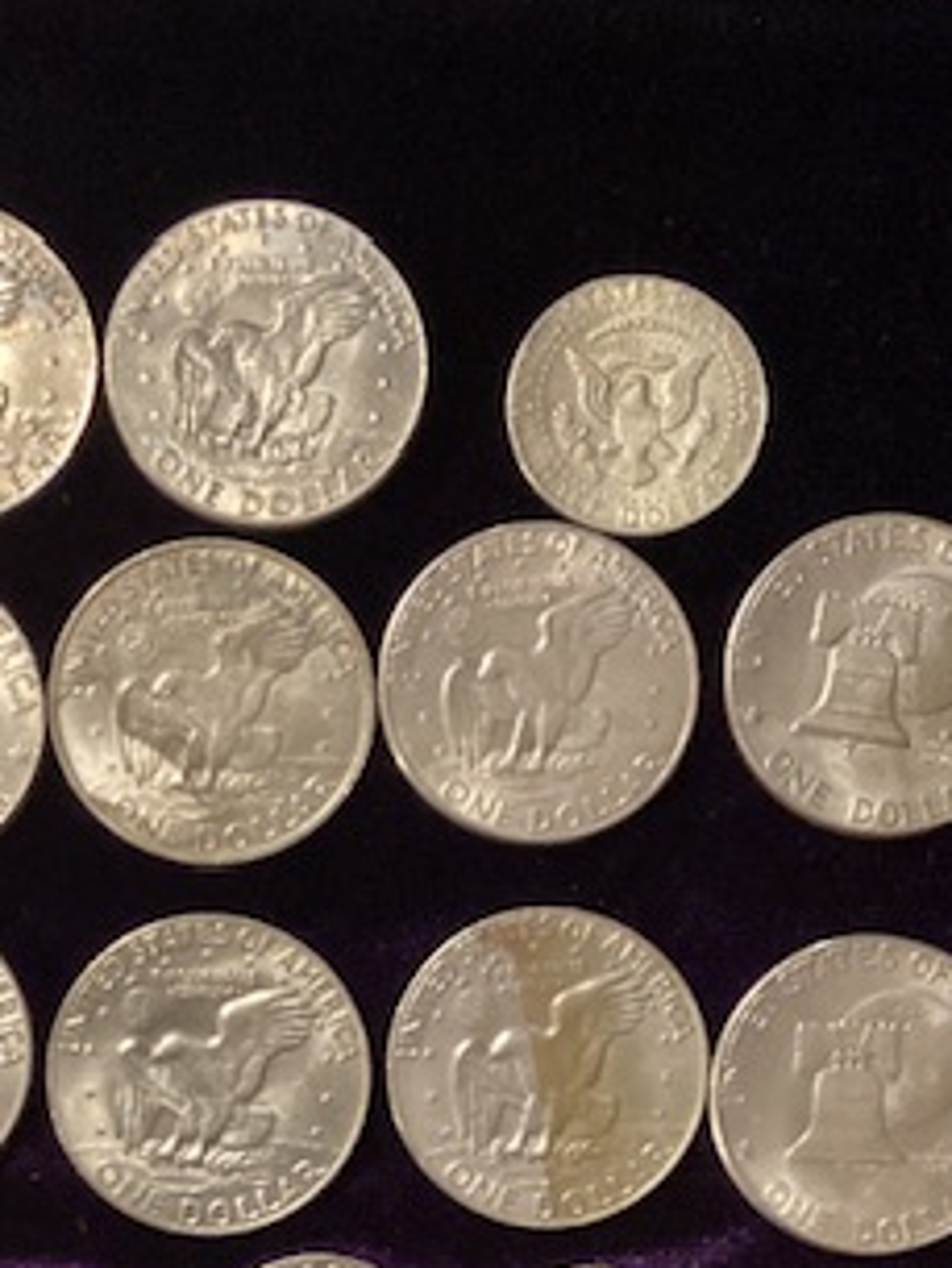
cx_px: 328
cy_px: 1172
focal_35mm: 65
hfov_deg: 22.5
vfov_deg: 28.5
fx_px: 2382
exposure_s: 1/30
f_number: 2.4
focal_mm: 3.3
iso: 640
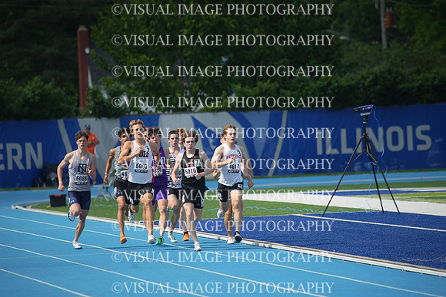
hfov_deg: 5.2
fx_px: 4956
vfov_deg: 3.4
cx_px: 223
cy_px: 148
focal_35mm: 400
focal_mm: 400
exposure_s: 1/2500
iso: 400
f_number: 5.6
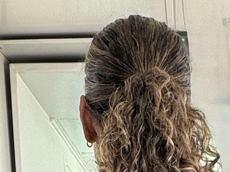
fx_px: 511
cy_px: 472
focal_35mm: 77
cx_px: 154
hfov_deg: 25.2
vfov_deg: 12.3
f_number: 2.2
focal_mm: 2.22
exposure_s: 1/99
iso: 64
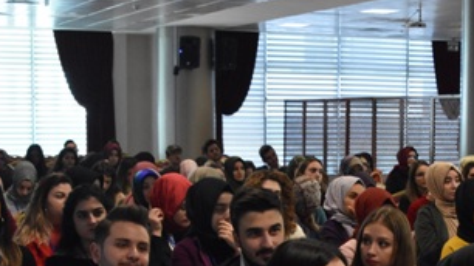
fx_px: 1156
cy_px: 279
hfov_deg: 22.8
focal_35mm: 92
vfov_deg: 12.9
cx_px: 398
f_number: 5.6
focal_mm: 28
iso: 2500
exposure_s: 1/100
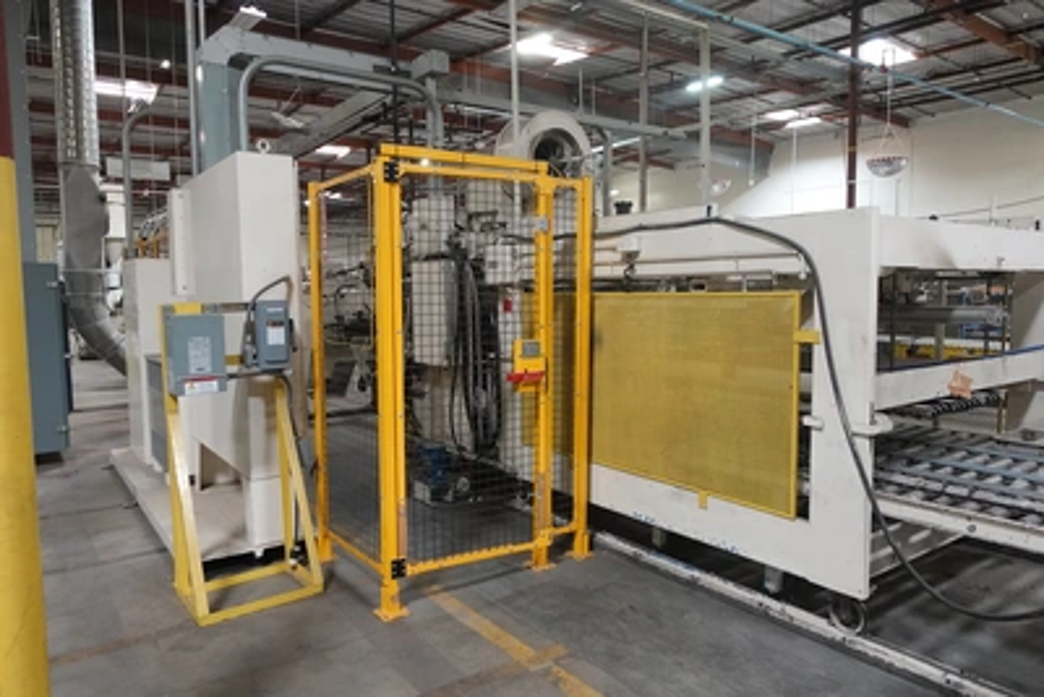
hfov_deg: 73.7
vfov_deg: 53.2
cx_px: 522
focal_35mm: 24
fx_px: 696
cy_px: 348
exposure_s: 1/250
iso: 1600
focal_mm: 8.8
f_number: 1.8
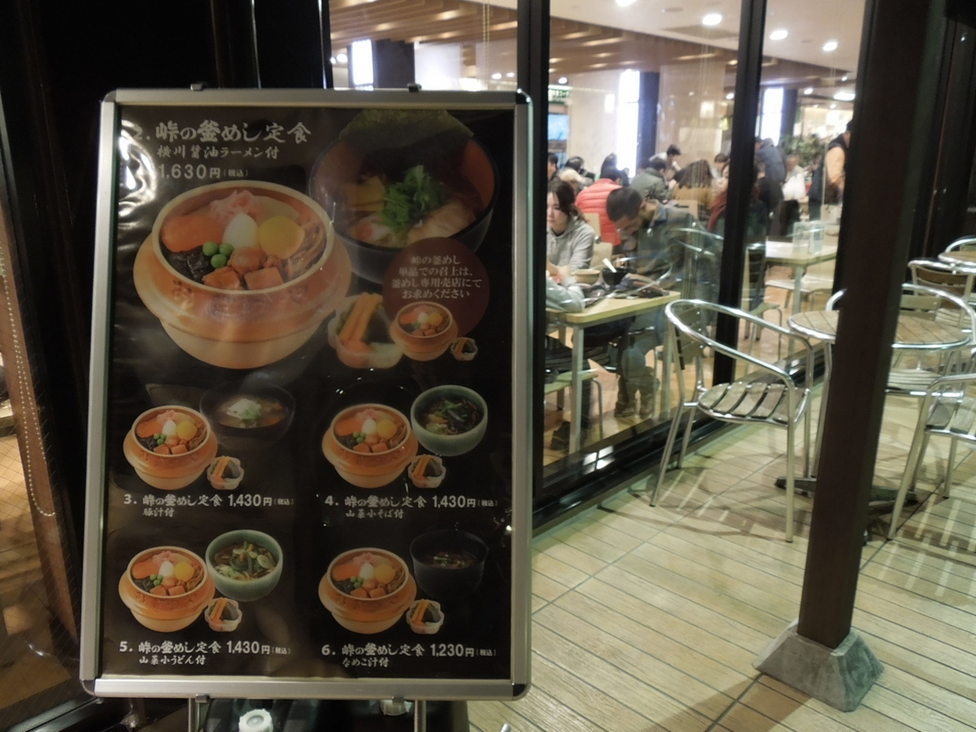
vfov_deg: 54.9
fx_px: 705
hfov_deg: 69.4
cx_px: 488
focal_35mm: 25
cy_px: 366
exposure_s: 1/20
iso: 800
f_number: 3.3
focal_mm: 4.5
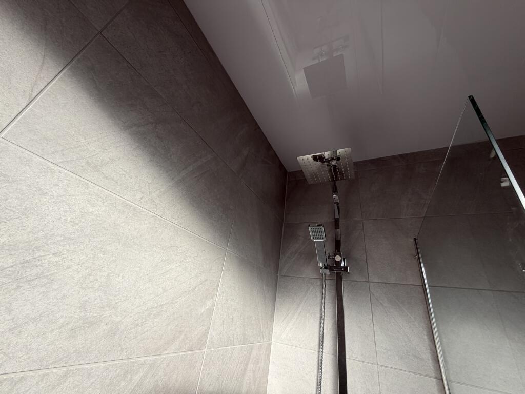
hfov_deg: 102.1
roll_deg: -8.7
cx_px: 262
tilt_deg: +28.3
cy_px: 197
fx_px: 212
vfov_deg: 85.7
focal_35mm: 14
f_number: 2.2
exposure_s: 1/502
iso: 50
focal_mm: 2.22
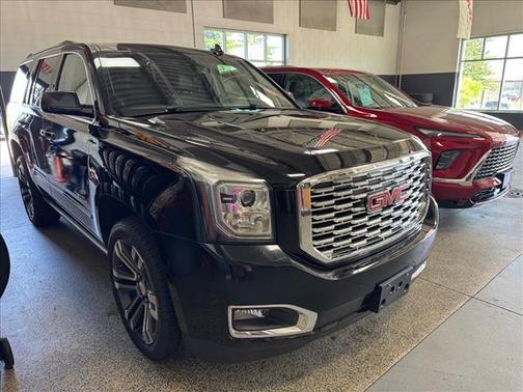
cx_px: 262
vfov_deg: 56.8
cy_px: 196
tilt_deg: -16.8
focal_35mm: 24
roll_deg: +1.7
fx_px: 363
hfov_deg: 71.6
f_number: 1.78
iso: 200
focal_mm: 6.76
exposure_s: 1/120
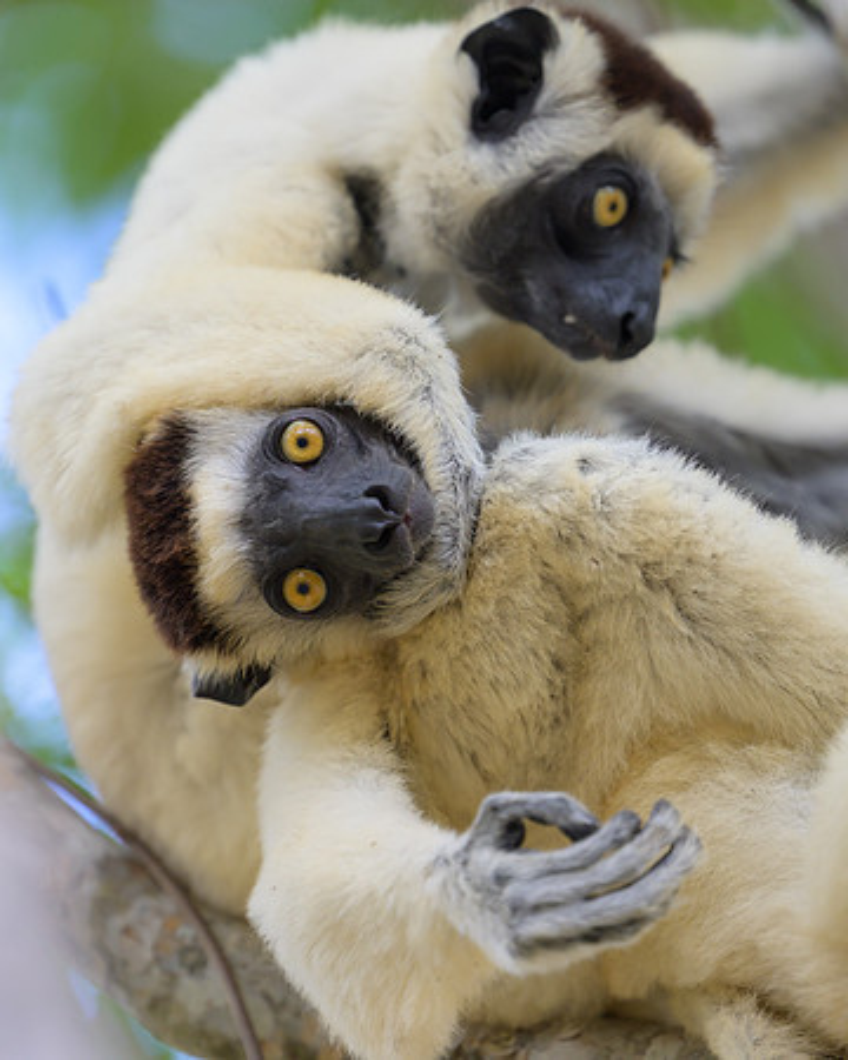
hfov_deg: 2.0
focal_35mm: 788
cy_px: 530
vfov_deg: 2.5
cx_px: 371
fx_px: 24731
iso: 800
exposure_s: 1/1000
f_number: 4
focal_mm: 560
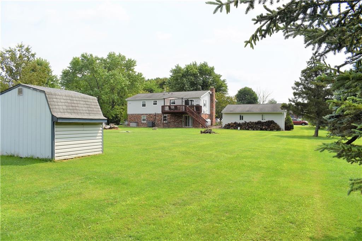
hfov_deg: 67.4
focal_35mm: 27
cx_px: 181
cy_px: 120
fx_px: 271
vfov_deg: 47.9
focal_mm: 18
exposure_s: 1/320
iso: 100
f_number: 9
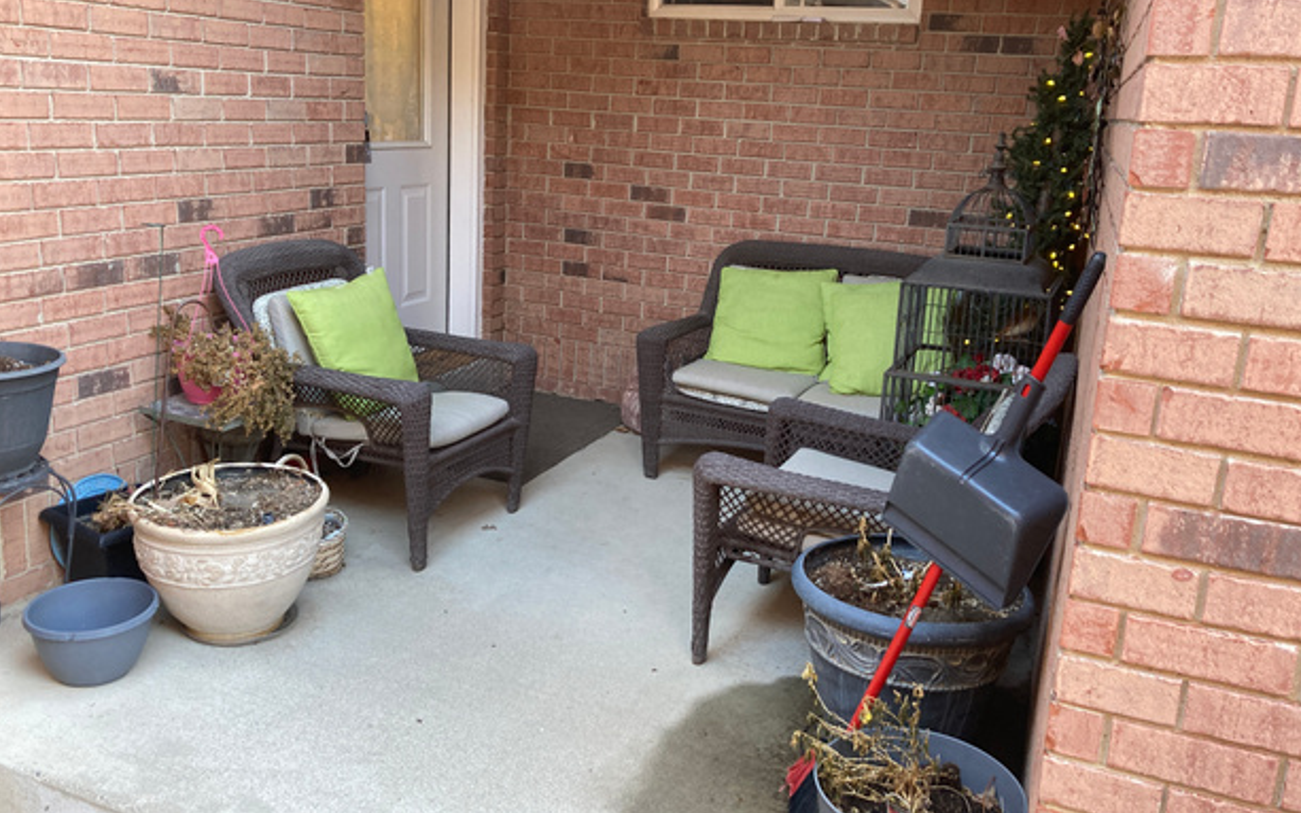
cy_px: 340
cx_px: 639
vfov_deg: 40.5
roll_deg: -4.1
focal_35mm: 31
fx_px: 1099
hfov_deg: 61.2
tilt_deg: -12.6
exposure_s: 1/60
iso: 100
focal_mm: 3.99
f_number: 1.8
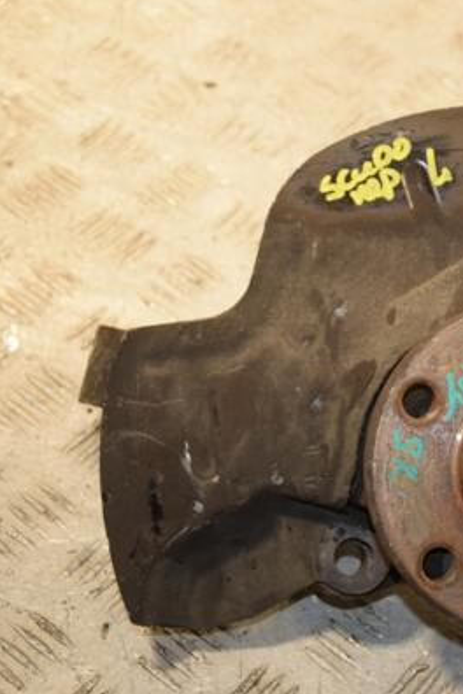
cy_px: 345
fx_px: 1755
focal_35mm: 91
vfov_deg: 22.4
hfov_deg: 14.9
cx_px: 410
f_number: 4.8
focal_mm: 40
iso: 800
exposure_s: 1/200
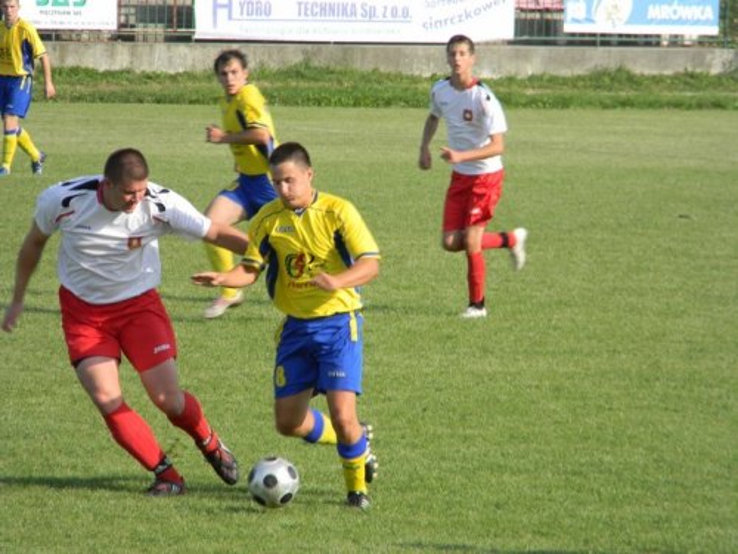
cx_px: 369
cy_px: 277
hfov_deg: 5.9
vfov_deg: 4.4
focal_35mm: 335
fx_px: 7142
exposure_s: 1/220
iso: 80
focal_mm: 60.7
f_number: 5.4
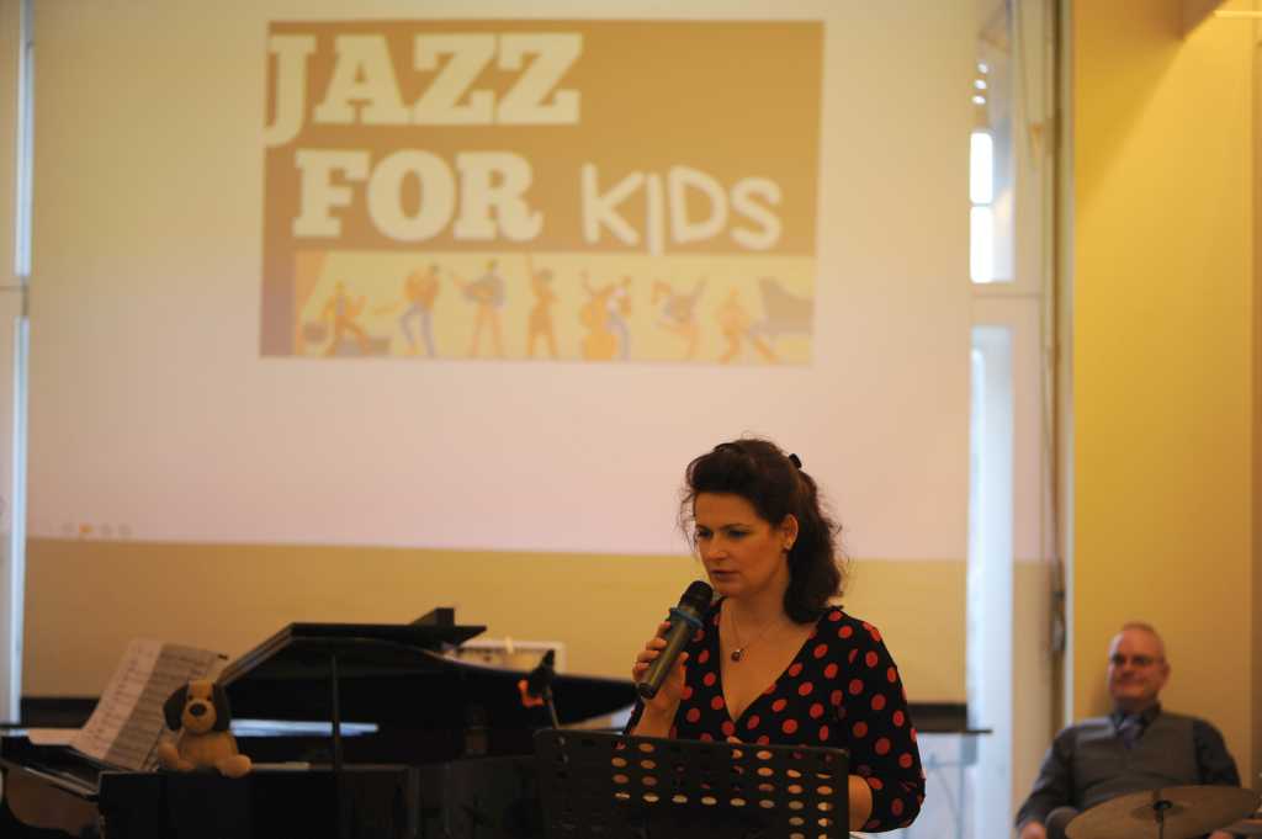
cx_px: 631
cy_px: 420
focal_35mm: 105
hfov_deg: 19.5
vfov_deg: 13.0
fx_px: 3678
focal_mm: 105
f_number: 2.8
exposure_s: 1/200
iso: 640
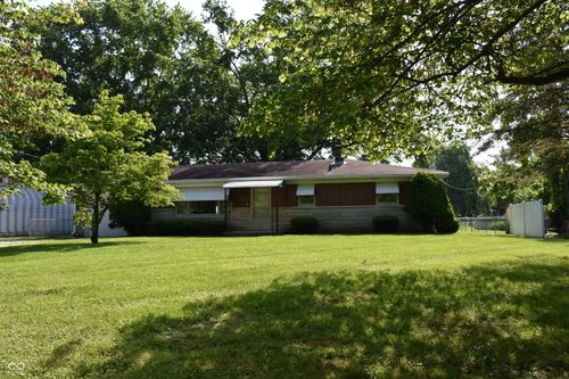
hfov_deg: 67.4
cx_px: 284
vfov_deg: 47.9
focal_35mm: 27
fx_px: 427
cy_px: 190
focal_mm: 18
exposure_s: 1/500
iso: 360
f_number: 8
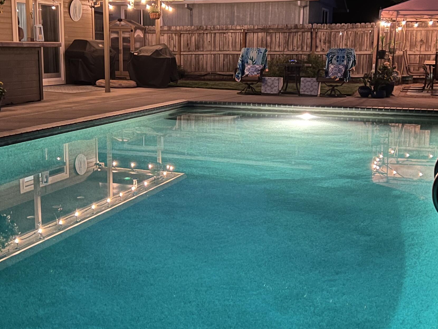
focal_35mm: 47
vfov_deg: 30.8
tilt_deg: -9.3
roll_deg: -0.3
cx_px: 218
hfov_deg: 40.4
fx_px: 595
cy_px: 144
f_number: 1.5
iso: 640
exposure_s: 1/15
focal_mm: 5.7
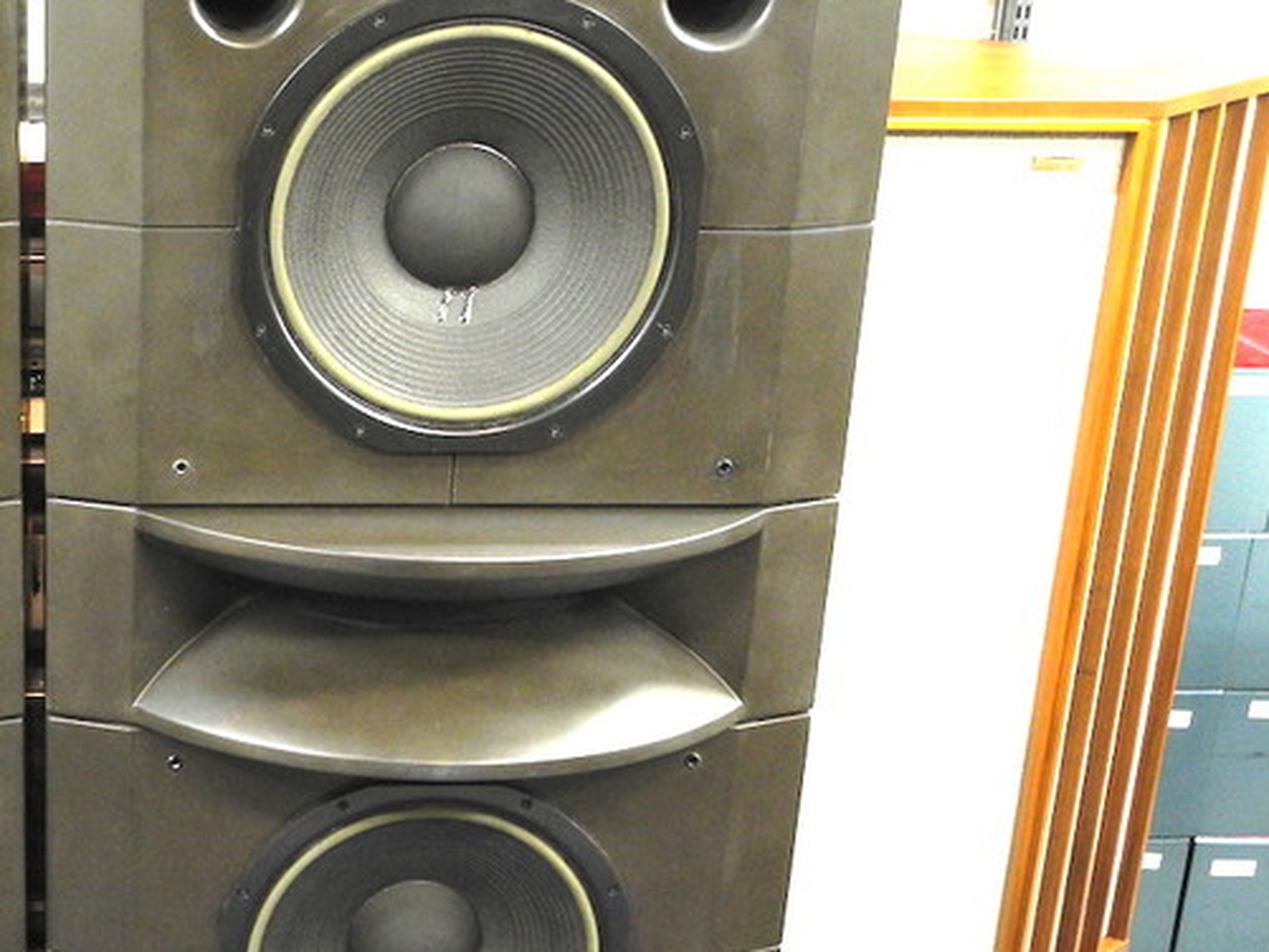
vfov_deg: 21.8
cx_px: 81
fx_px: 2457
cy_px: 651
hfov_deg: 27.7
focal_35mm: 67
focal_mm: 7.4
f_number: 3.2
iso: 400
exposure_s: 1/15.8
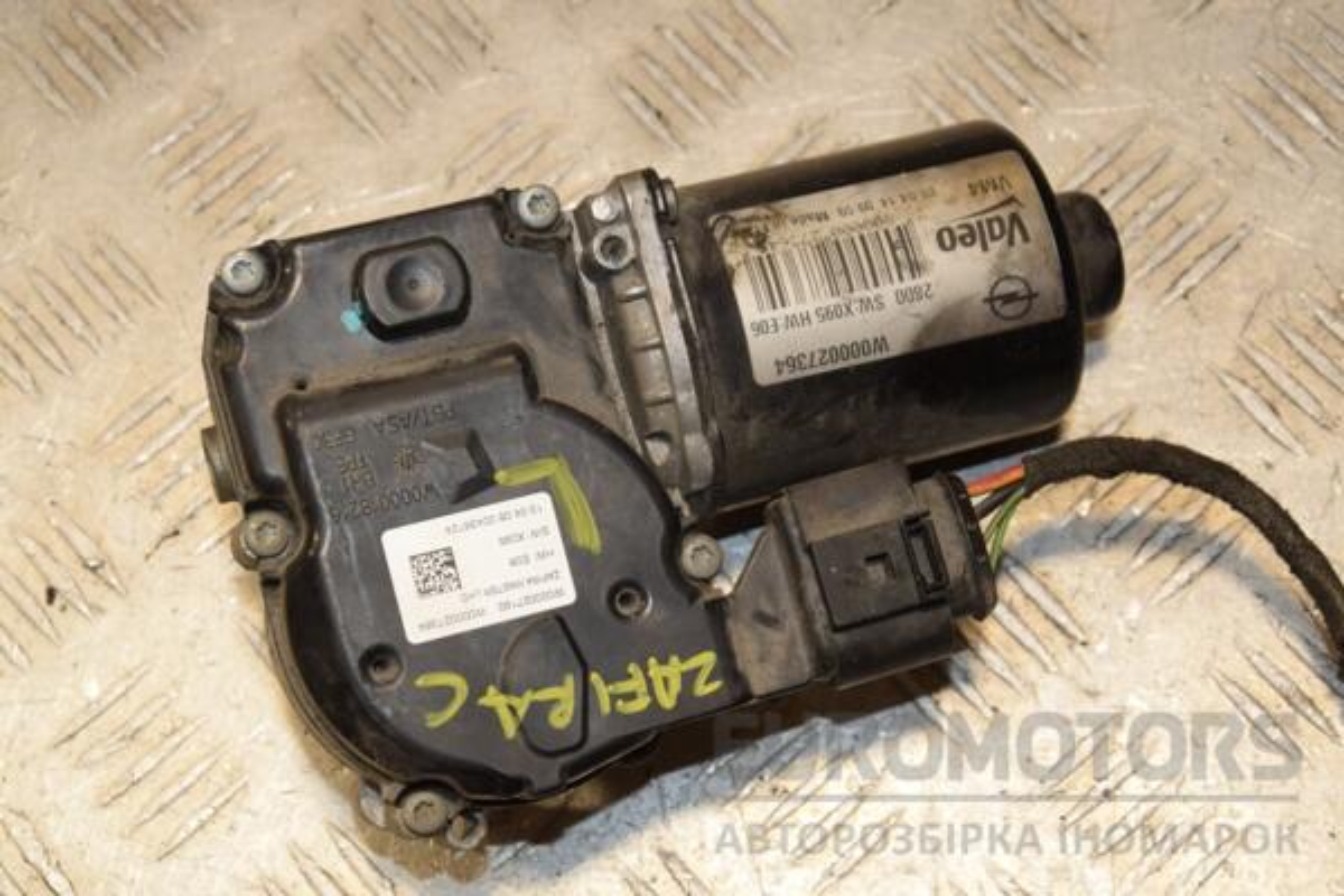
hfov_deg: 26.0
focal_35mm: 78
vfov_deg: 17.5
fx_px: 2912
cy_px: 448
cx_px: 672
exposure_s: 1/200
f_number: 8
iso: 800
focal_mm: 52
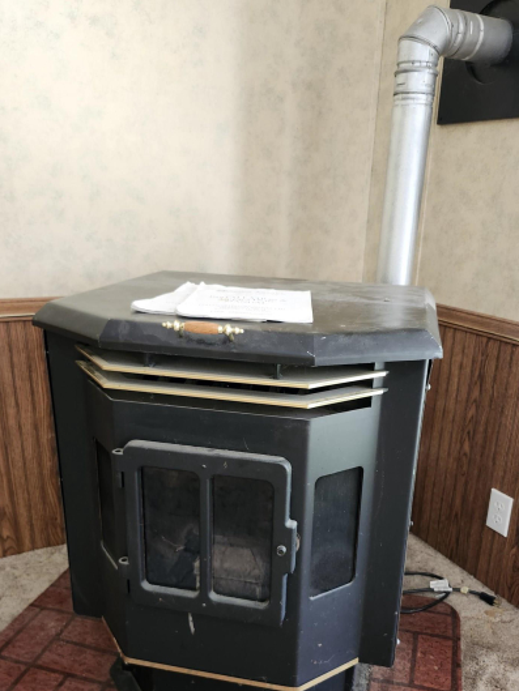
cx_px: 289
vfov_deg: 60.9
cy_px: 429
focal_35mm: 29
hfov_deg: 48.2
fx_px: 579
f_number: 1.8
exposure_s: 1/120
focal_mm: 5.54
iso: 500
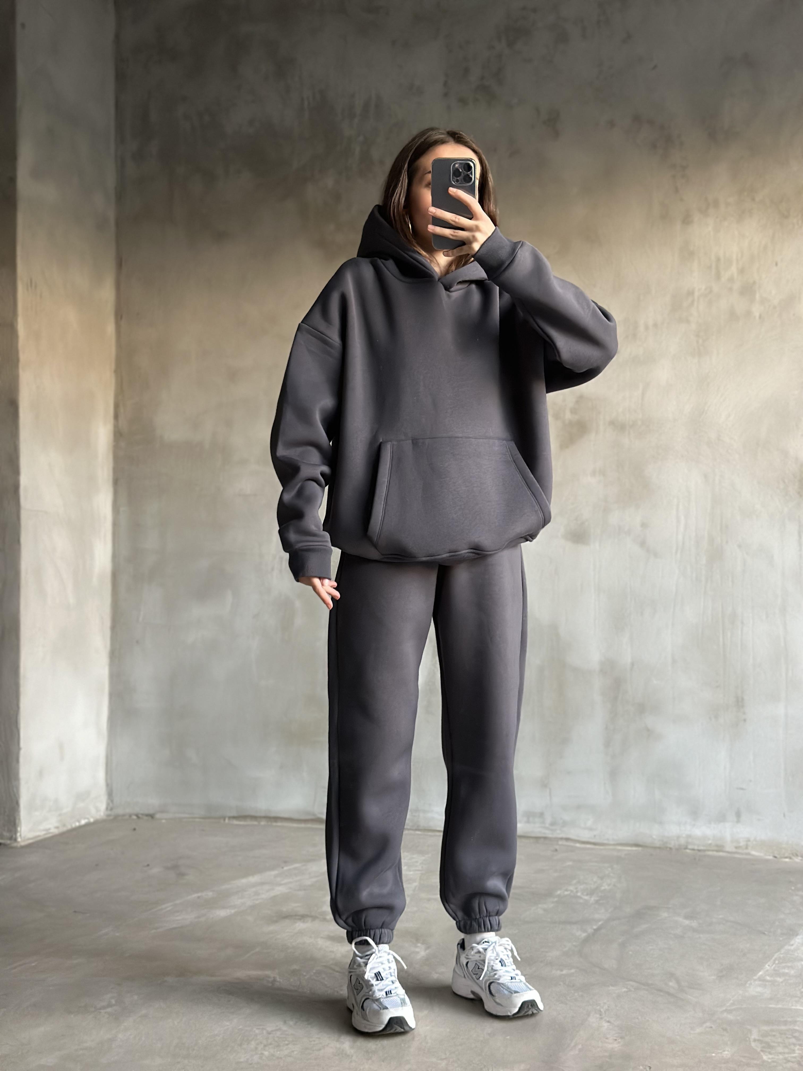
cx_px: 402
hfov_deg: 30.3
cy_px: 536
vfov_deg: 39.7
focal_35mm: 48
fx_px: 1485
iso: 400
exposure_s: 1/45
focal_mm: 6.86
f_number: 1.78
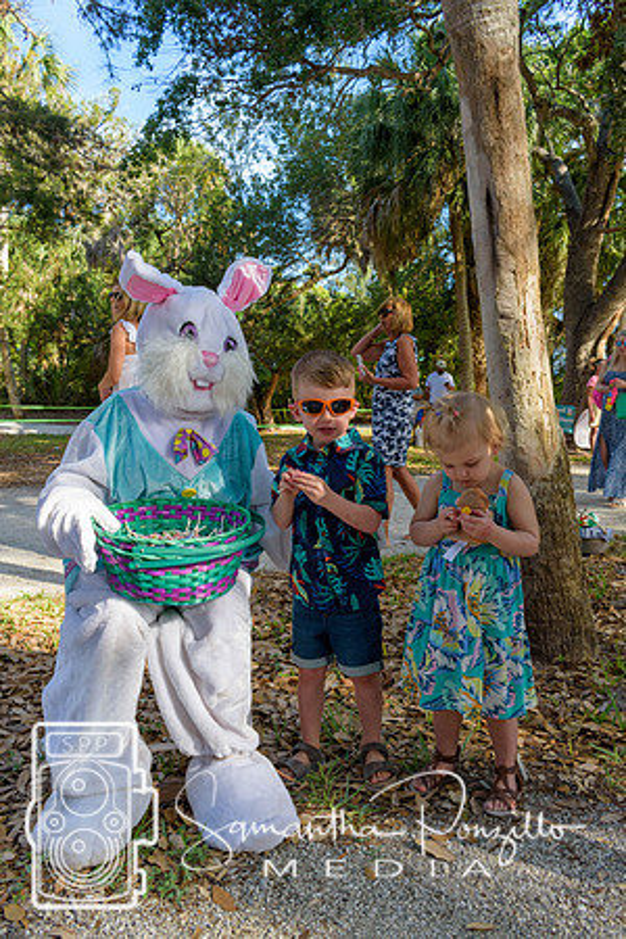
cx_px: 313
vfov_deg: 61.9
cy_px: 470
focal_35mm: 30
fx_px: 782
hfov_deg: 43.6
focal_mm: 20
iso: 360
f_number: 8
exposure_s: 1/250
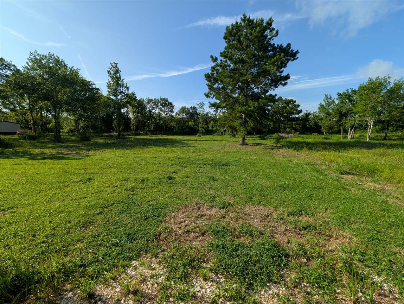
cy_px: 152
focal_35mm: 12
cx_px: 202
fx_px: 140
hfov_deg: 110.5
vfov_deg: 94.6
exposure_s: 1/2545
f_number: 1.7
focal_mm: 2.02
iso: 49
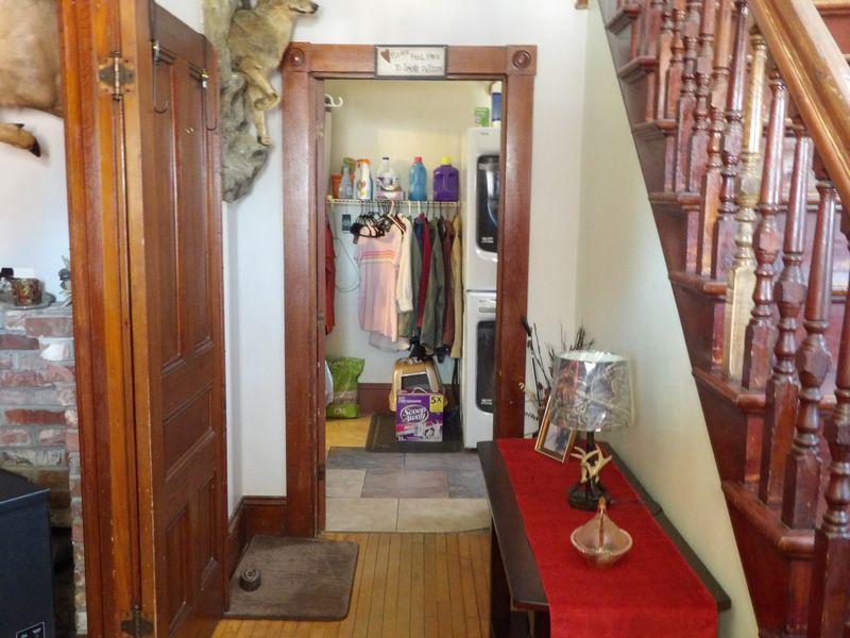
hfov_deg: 55.4
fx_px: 810
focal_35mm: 33
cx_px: 425
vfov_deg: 42.9
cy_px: 319
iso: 800
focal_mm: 5.9
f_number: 3.6
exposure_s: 1/4
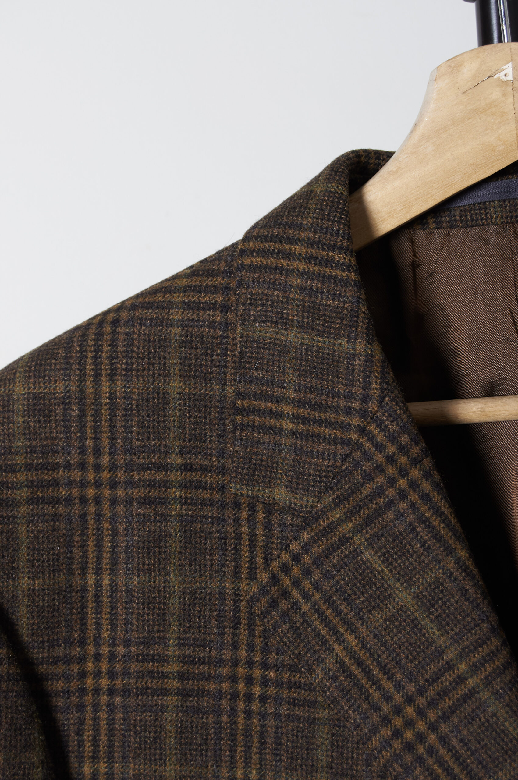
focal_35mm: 78
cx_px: 259
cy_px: 390
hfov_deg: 17.4
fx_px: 1688
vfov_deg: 26.0
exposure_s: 1/100
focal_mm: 52
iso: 200
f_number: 9
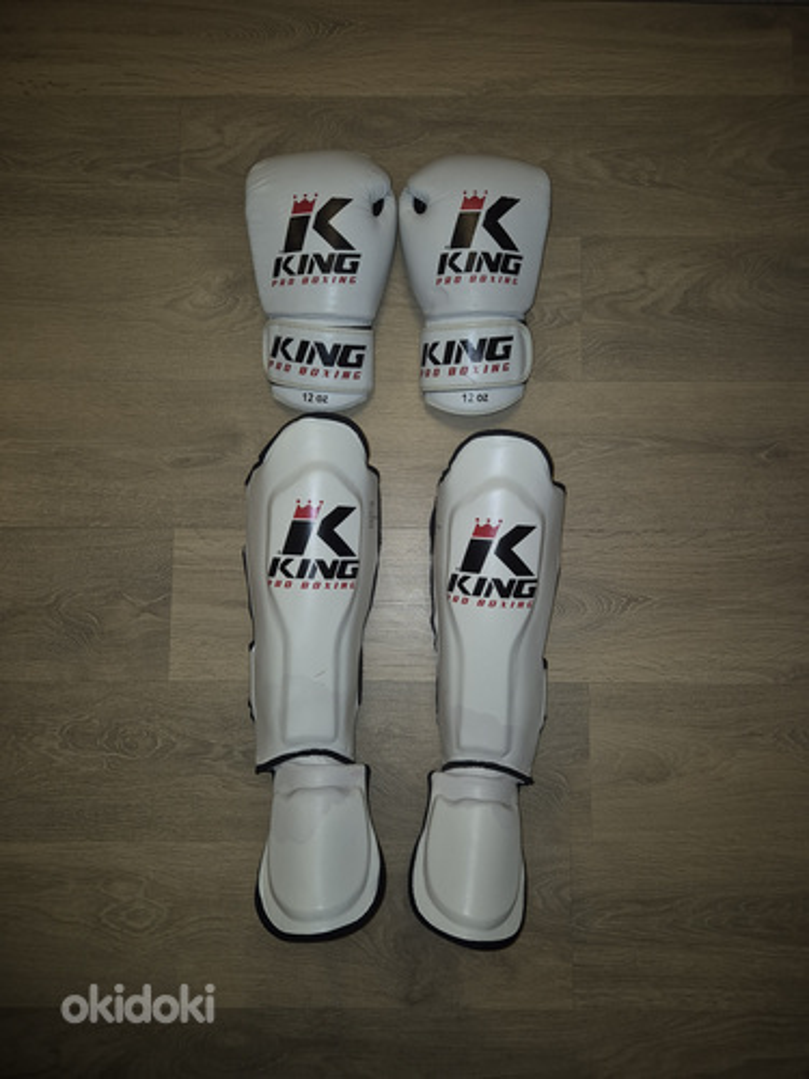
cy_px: 540
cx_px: 404
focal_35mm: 23
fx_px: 717
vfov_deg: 73.9
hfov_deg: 58.9
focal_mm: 5.4
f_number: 1.8
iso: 80
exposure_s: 1/50
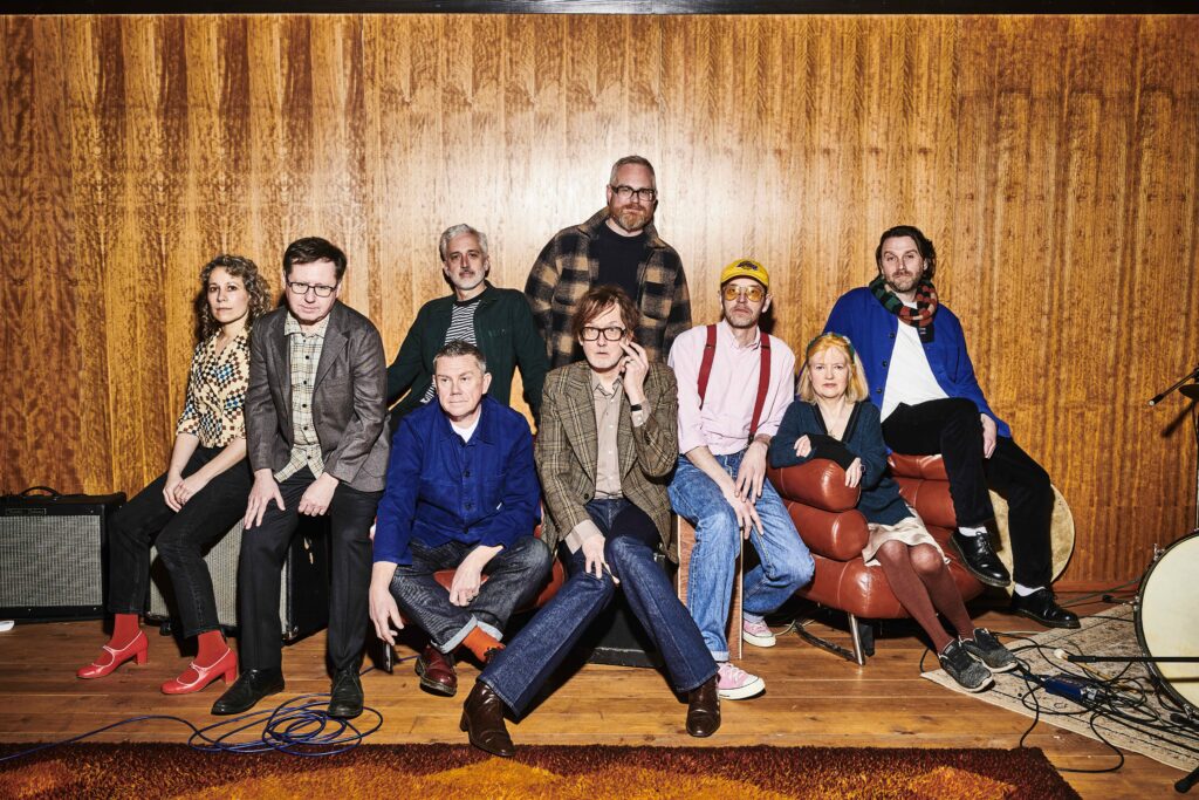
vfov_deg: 41.1
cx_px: 600
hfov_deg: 58.7
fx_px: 1066
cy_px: 400
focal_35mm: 32
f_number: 11
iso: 100
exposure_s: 1/160
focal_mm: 32
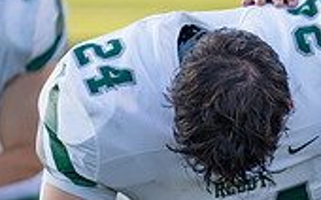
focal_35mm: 845
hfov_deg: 2.5
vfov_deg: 1.6
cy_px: 286
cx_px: 563
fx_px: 7387
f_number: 2.8
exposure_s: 1/500
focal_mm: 200
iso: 200
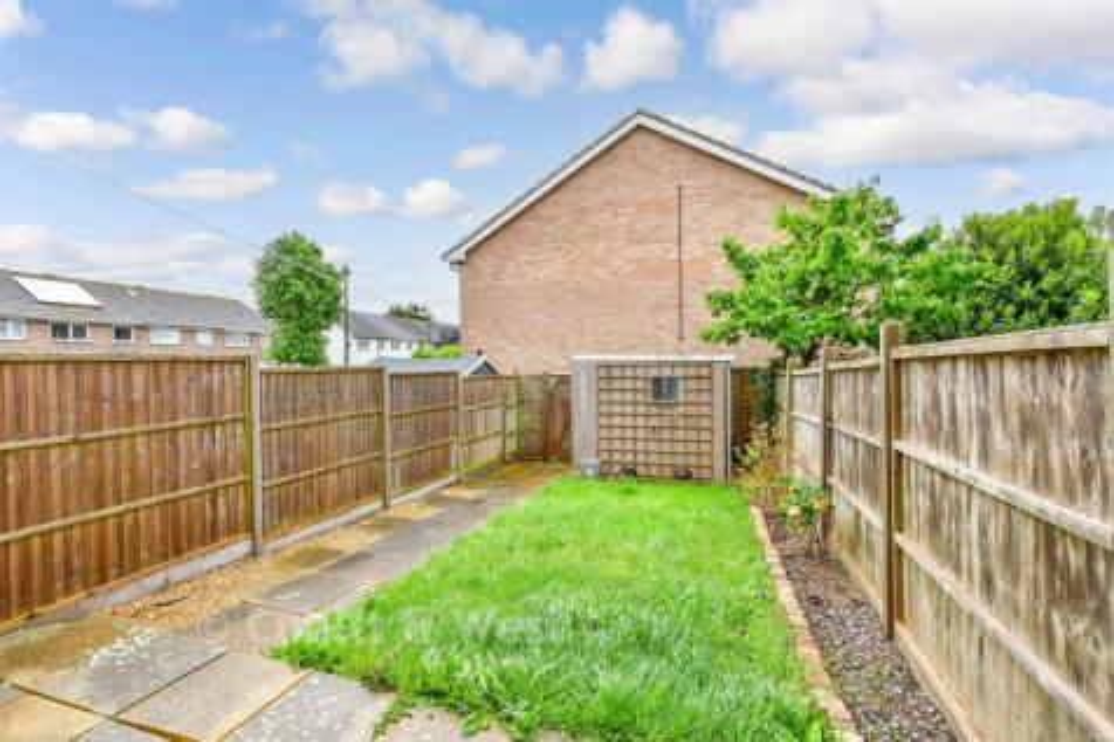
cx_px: 557
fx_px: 464
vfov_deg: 77.3
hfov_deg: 100.4
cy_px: 371
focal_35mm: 15
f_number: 8
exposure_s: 1/160
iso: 400
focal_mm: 10
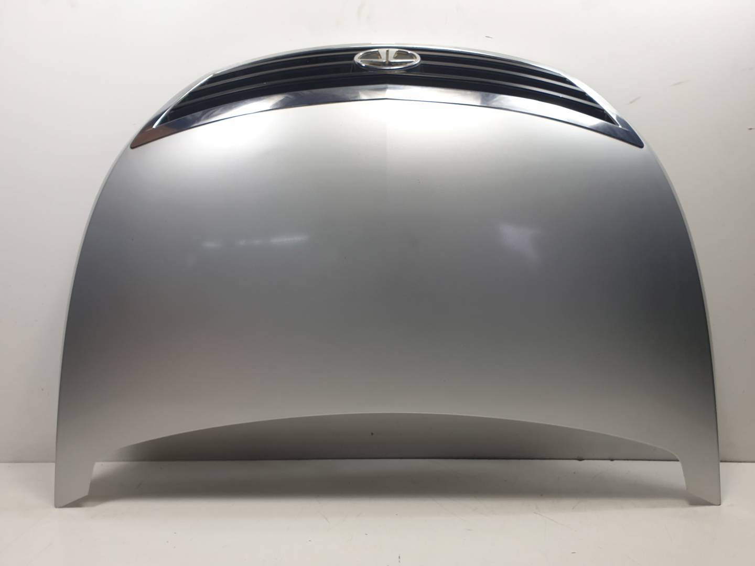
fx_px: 567
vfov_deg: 53.1
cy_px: 283
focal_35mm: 26
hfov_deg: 67.3
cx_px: 378
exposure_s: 1/100
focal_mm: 4.3
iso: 50
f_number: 2.4
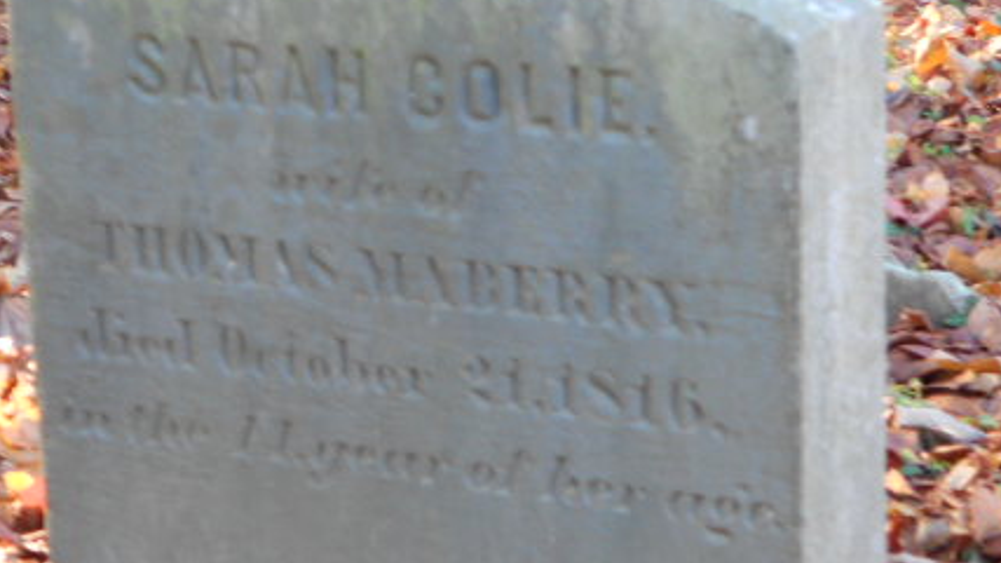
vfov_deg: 9.8
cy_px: 359
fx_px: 3291
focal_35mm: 124
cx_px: 499
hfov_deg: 17.3
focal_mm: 13.5
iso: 80
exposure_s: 1/13
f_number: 5.8
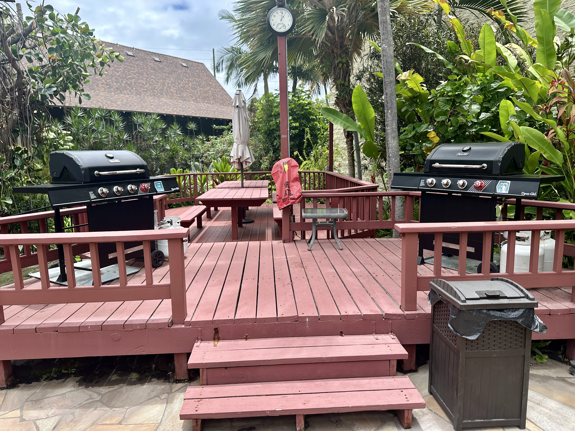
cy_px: 216
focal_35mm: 24
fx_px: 399
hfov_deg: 71.6
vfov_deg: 56.8
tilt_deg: -7.1
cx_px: 288
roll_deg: +1.4
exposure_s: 1/1988
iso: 80
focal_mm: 6.86
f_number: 1.78
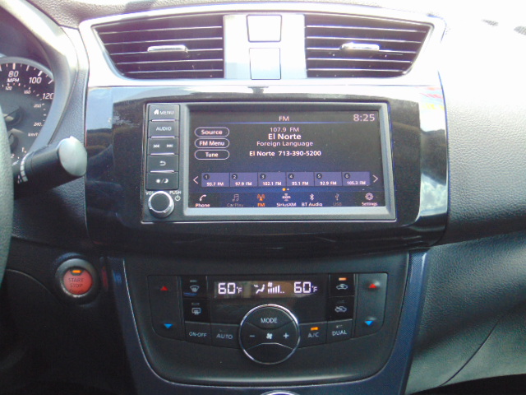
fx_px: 638
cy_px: 198
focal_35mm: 42
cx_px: 263
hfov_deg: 44.8
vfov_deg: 34.3
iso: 250
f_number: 3.3
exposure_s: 1/50
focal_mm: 7.6
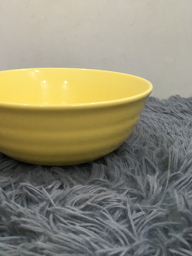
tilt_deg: -9.2
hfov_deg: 32.3
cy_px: 63
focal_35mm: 44
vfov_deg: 41.6
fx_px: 325
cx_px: 49
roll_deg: +0.1
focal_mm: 4.15
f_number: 2.2
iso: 80
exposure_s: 1/33
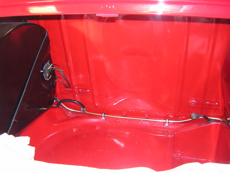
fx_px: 239
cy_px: 86
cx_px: 115
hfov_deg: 51.4
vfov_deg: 39.7
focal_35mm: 36
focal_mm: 4.7
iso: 144
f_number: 2.6
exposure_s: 1/60.1
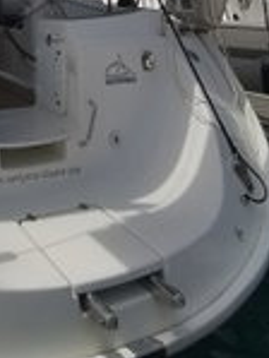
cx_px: 5
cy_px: -101
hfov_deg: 31.3
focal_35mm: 43
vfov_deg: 33.1
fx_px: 445
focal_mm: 2.35
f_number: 2.2
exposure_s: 1/3876
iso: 50
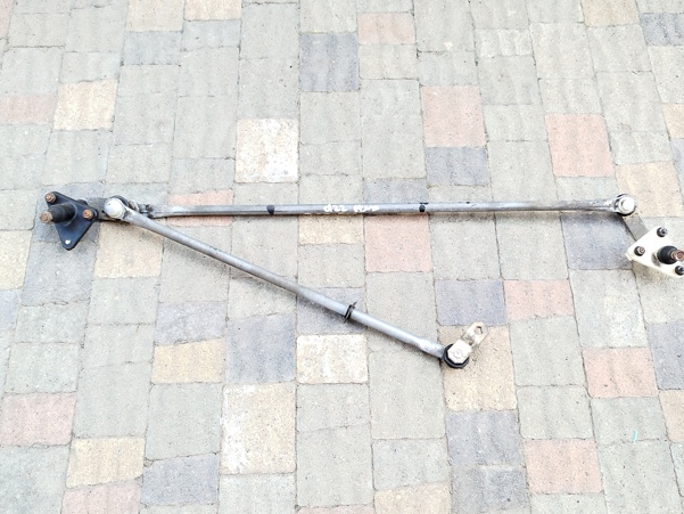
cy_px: 254
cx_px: 345
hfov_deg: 55.3
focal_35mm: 33
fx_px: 652
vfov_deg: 43.0
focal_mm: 5.31
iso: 80
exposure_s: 1/50
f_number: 1.7
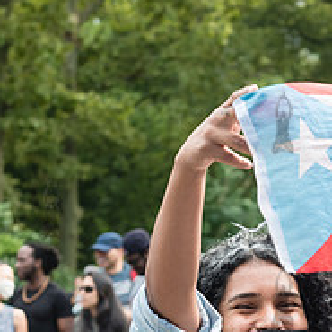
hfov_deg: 11.2
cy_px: 353
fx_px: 1682
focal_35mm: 155
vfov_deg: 11.1
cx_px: 251
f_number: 4.5
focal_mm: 50
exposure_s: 1/400
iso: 500
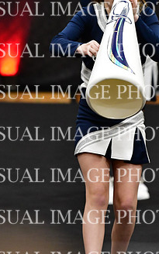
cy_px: 71
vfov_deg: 3.9
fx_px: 3751
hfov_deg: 2.4
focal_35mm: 541
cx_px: 111
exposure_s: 1/500
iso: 4000
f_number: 3.5
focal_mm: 200
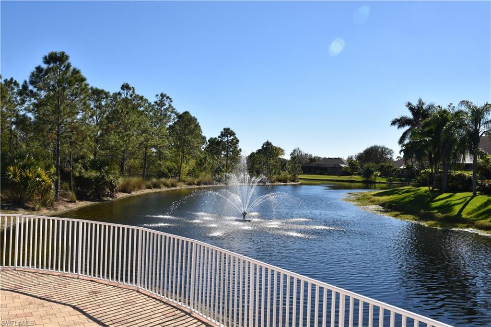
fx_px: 409
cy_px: 164
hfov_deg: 61.9
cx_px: 246
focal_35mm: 30
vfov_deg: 43.6
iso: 100
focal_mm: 20
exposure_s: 1/250
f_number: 8
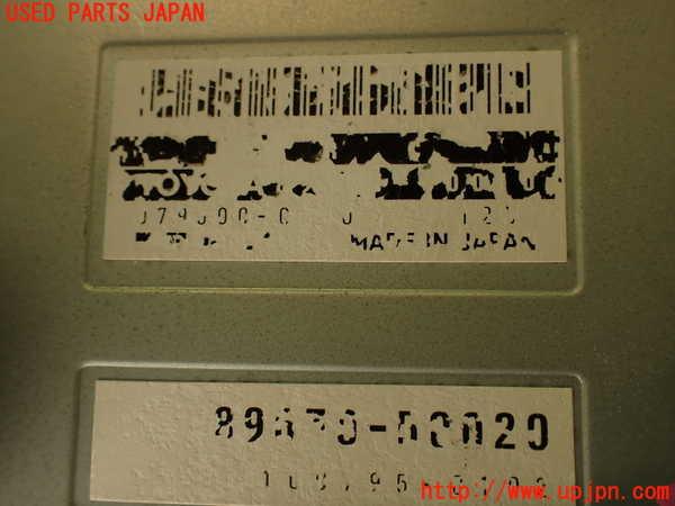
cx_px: 338
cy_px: 253
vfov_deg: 44.2
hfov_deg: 56.8
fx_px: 624
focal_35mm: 32
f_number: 2.4
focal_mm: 5.79
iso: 100
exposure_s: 1/80
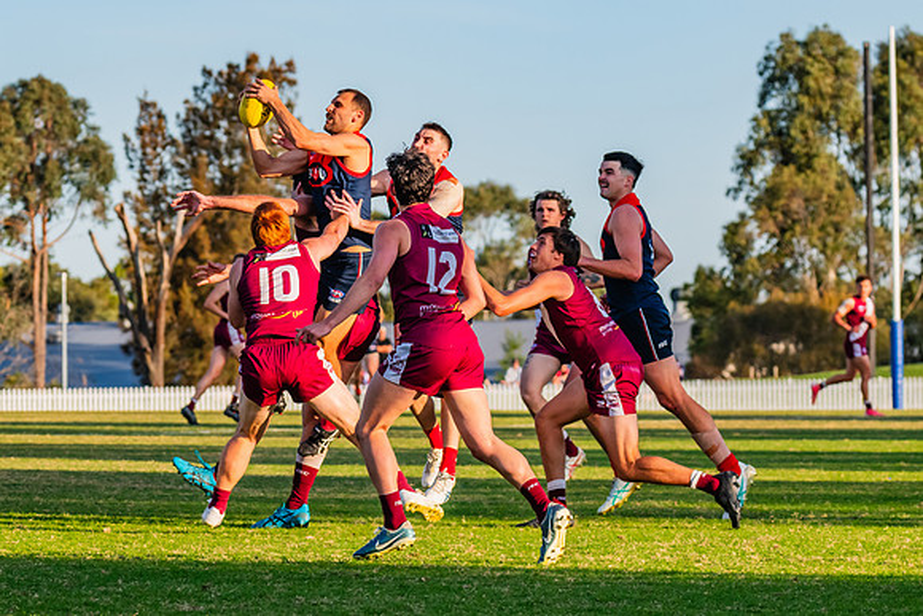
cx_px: 458
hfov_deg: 9.6
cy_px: 300
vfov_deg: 6.4
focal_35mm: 214
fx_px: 5490
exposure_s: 1/1250
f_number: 8
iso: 800
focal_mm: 170
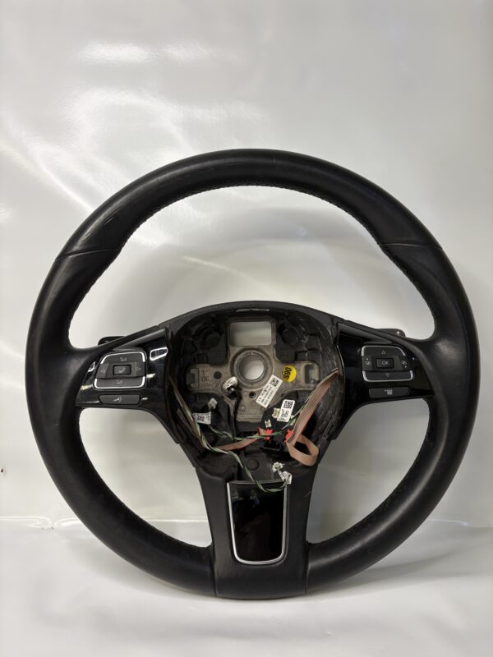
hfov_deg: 53.1
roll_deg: +0.2
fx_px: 494
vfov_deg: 67.3
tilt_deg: -5.4
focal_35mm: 26
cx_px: 246
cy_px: 328
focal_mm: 5.96
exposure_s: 1/89
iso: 125
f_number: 1.6
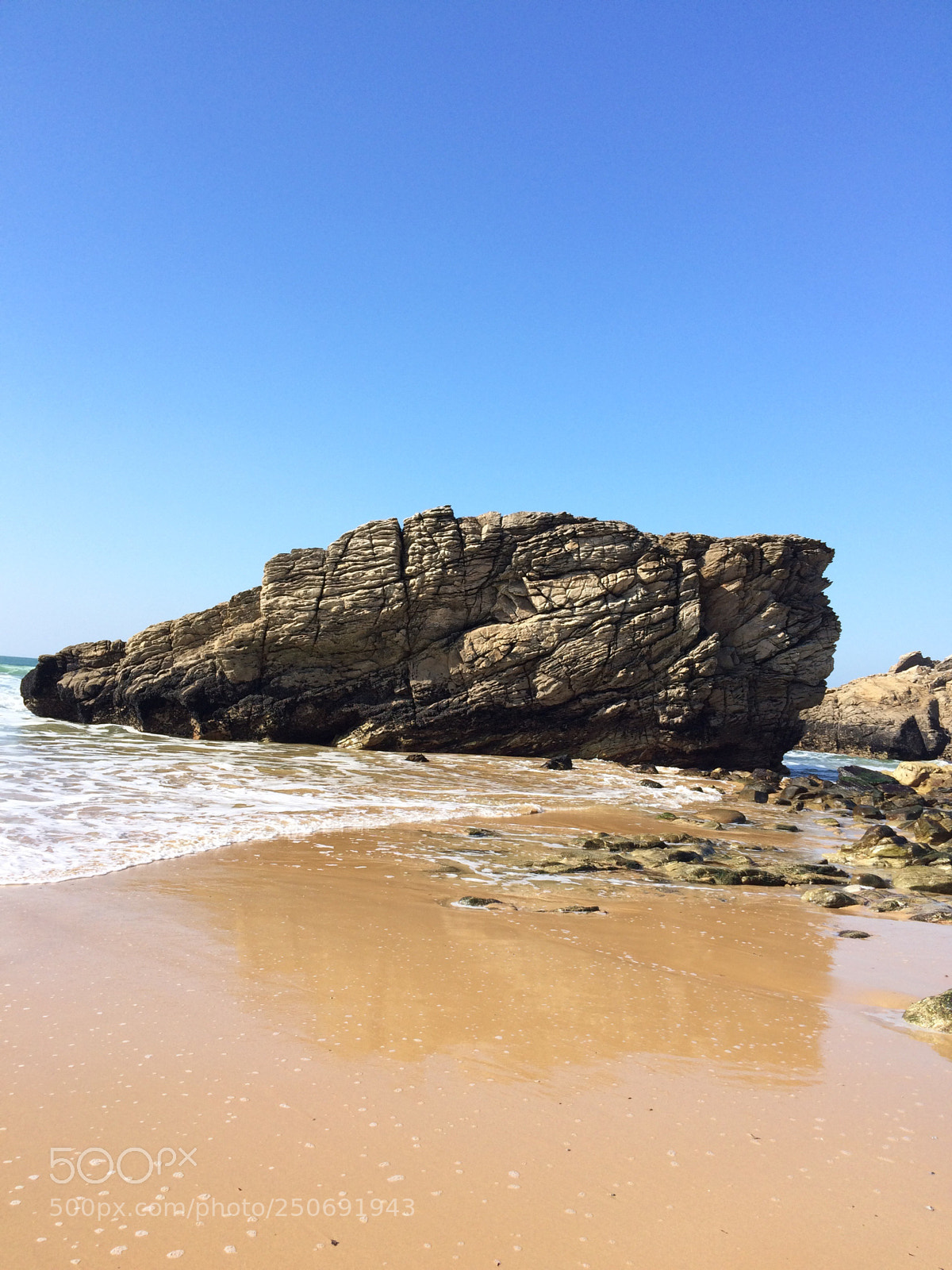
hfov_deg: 48.2
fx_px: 1063
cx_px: 476
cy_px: 635
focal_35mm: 29
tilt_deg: +1.0
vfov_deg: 61.7
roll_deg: -3.0
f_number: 2.2
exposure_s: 1/1172
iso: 32
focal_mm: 4.15
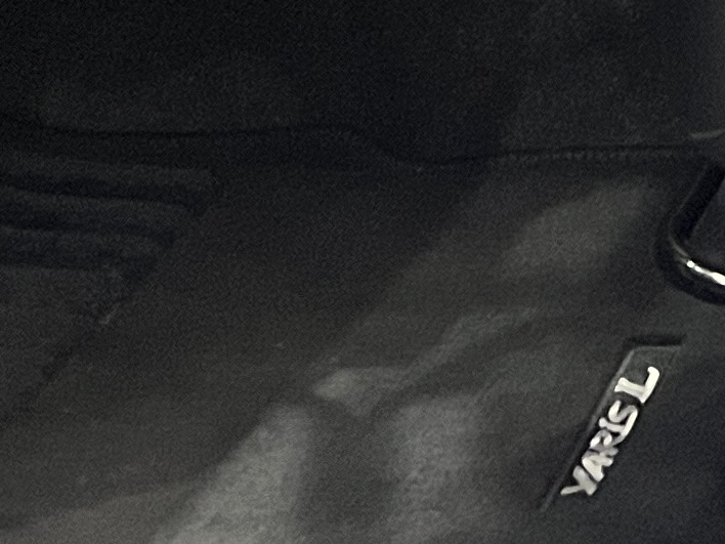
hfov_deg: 12.0
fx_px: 3100
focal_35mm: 148
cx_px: 1409
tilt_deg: -7.5
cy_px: -911
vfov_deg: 8.8
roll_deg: -1.2
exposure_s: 1/50
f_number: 1.5
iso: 320
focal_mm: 5.7
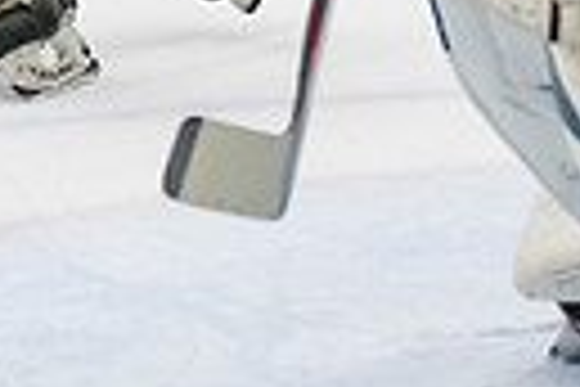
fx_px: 7845
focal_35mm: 487
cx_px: -256
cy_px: -355
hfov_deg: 4.2
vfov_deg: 2.8
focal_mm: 70
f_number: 3.2
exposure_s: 1/640
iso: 2000
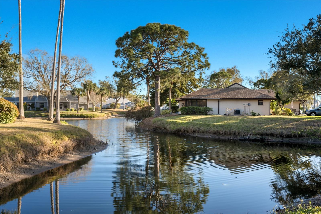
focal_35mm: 30
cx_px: 160
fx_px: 267
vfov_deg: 43.6
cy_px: 107
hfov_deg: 61.9
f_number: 8
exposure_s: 1/320
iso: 100
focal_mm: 30
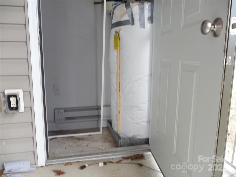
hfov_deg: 63.4
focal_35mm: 28
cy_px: 88
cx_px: 118
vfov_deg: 49.7
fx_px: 191
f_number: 3.3
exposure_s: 1/30
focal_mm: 4.7
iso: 100
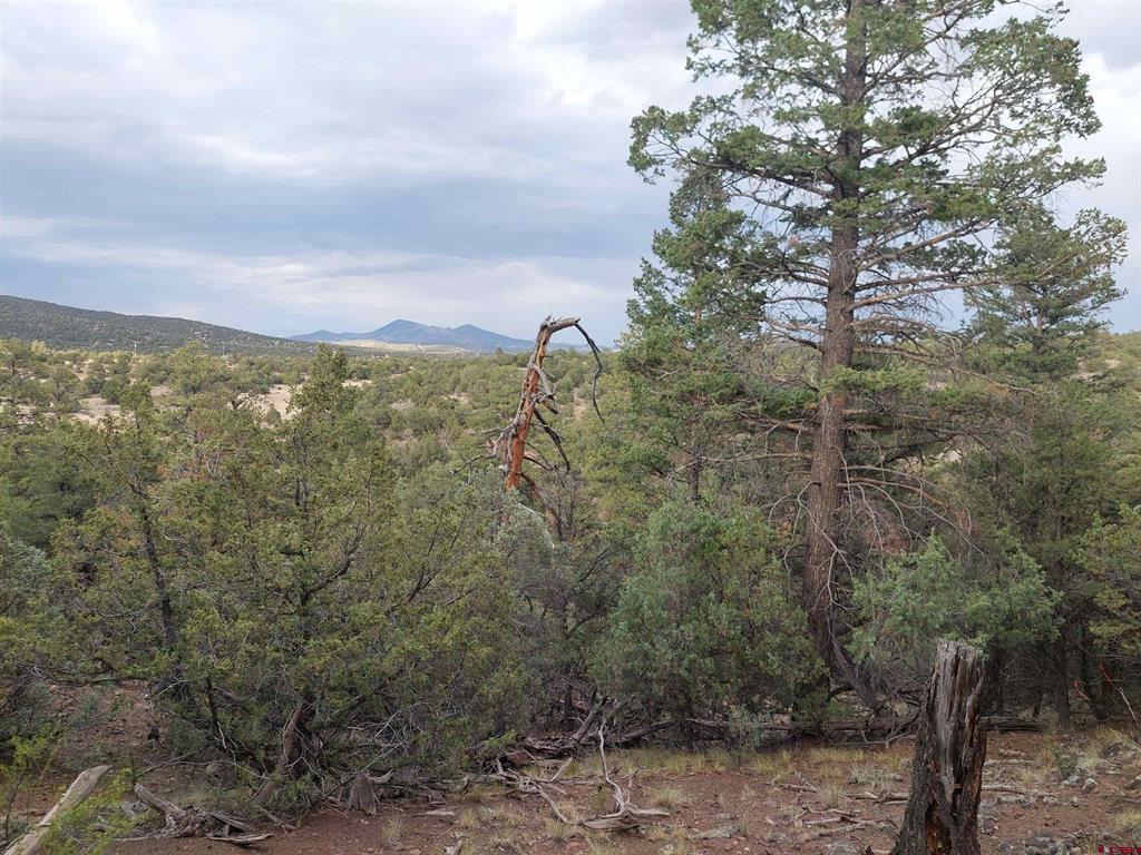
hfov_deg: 71.6
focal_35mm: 24
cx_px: 570
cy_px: 428
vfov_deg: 56.8
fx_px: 791
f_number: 1.8
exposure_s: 1/244
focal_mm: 5.23
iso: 40
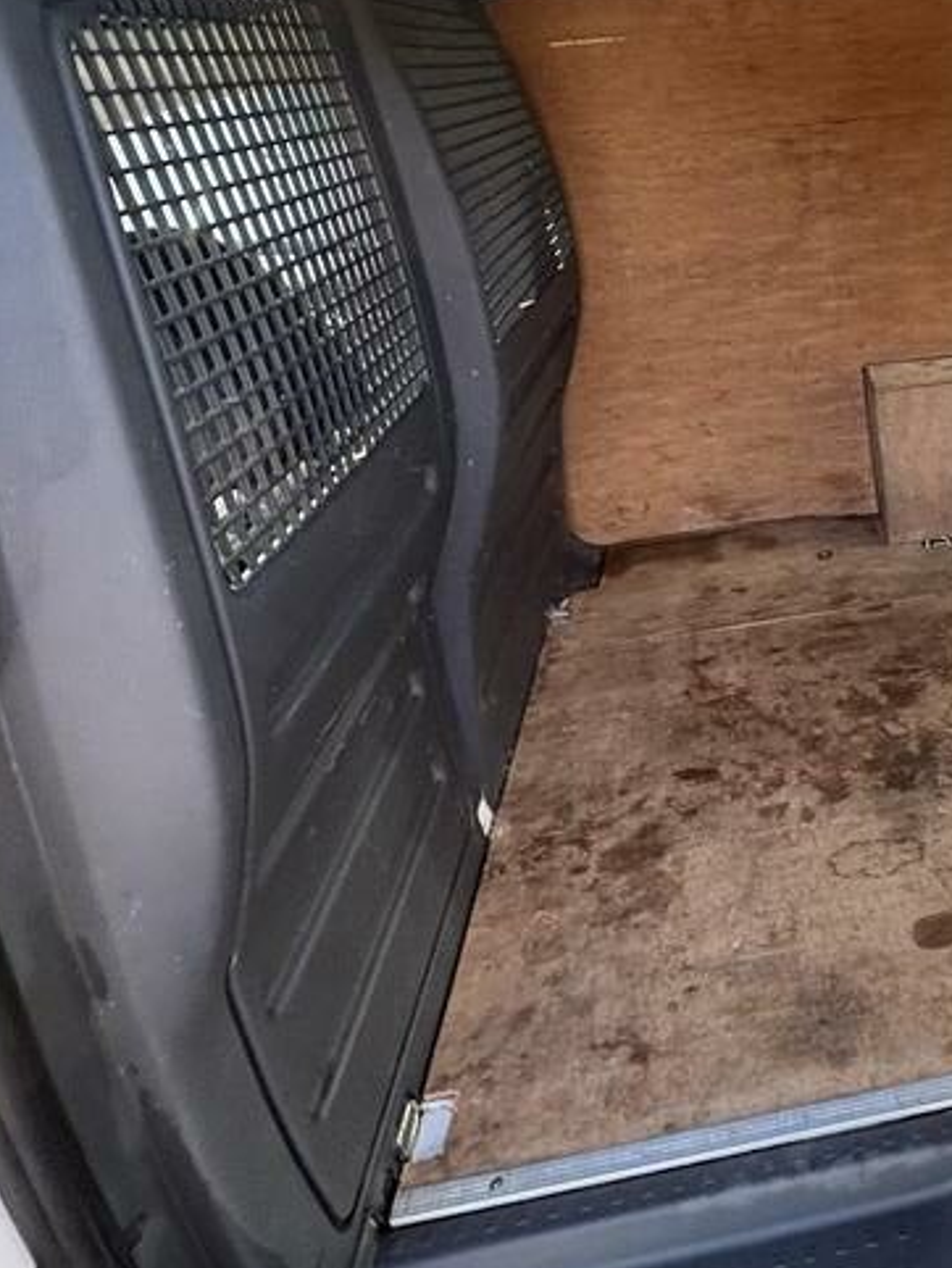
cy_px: 468
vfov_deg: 66.2
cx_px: 857
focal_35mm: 26
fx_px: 953
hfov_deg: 47.7
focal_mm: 2.22
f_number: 2.2
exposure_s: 1/106
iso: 125
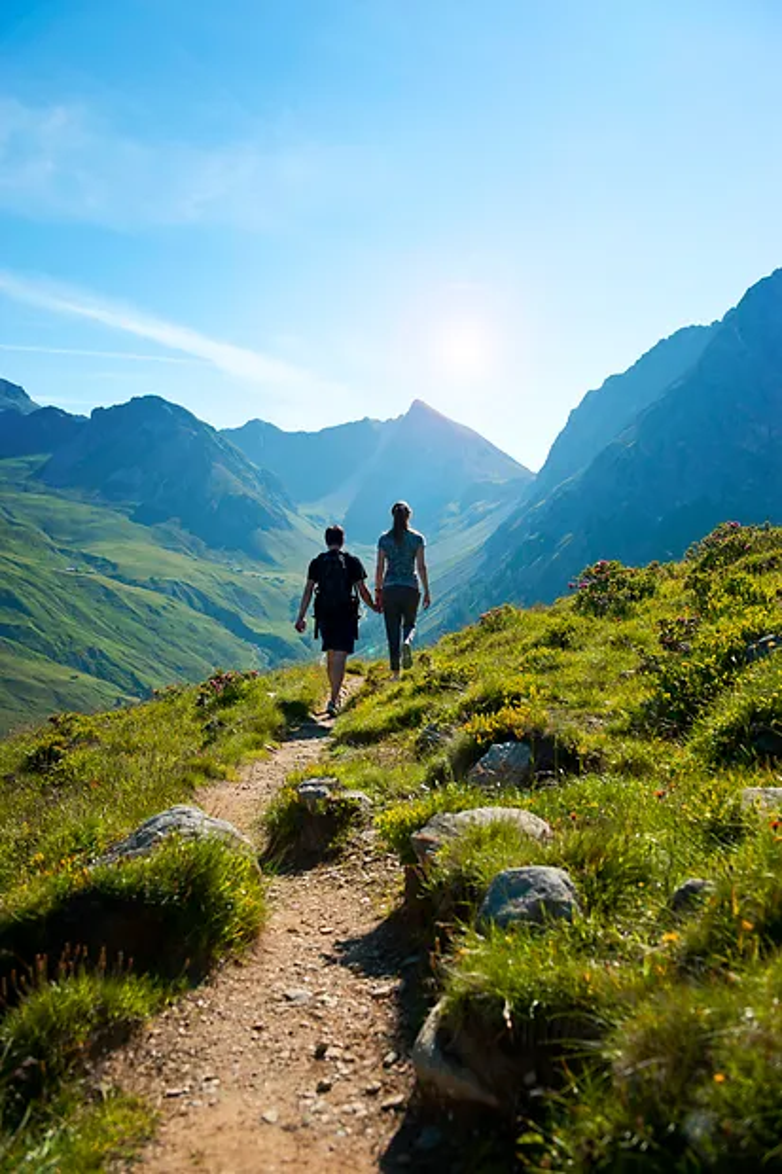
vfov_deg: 55.8
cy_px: 587
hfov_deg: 38.9
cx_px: 391
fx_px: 1108
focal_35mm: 34
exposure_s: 1/2000
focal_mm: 34
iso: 200
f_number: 5
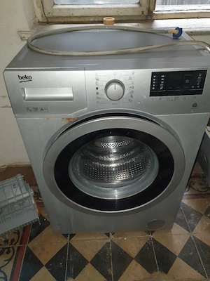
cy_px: 140
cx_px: 105
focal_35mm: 26
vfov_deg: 67.3
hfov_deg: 53.1
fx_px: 210
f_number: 1.5
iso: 125
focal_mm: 4.3
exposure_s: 1/22
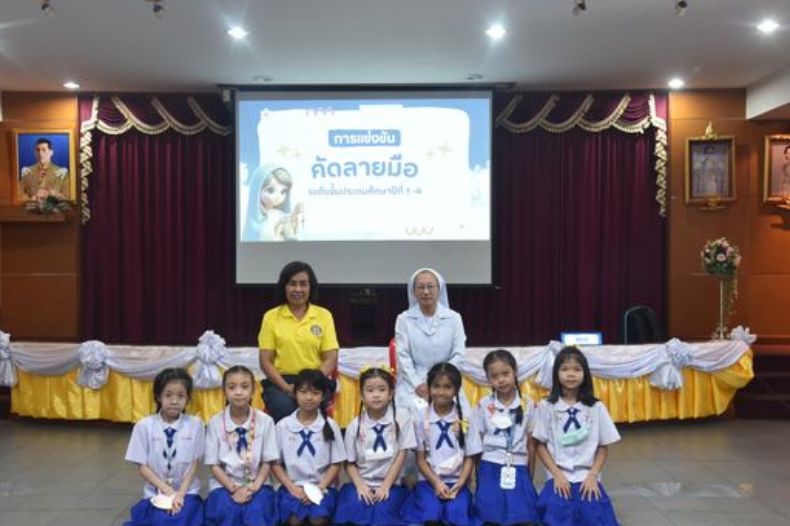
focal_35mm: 41
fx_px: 899
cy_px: 273
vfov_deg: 32.6
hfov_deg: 47.4
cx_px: 378
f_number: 4
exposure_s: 1/40
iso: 1600
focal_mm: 35
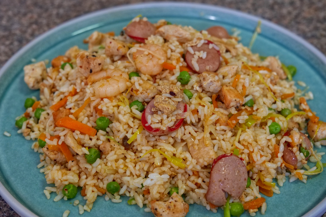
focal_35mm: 60
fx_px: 543
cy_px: 108
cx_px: 163
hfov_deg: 33.4
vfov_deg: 22.6
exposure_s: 1/80
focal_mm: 60
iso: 6400
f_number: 7.1
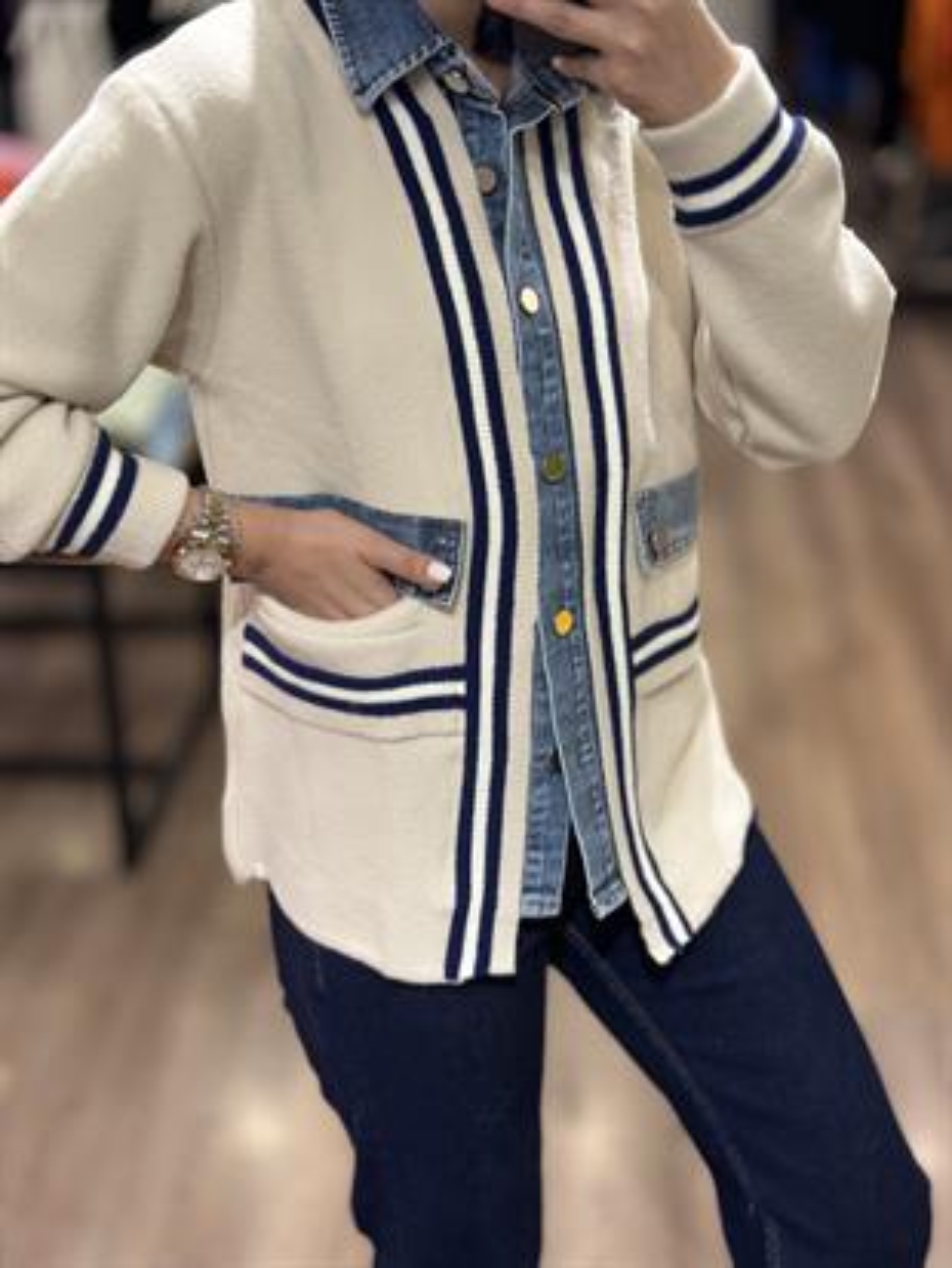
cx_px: 476
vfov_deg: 39.6
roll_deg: +0.9
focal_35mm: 48
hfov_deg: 30.3
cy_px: 634
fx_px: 1759
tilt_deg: -24.9
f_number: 1.78
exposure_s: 1/100
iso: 160
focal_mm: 6.86
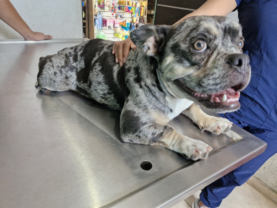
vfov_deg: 58.9
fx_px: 184
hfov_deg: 73.9
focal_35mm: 23
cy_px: 104
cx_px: 138
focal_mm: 5.54
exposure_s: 1/120
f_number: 1.8
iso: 320
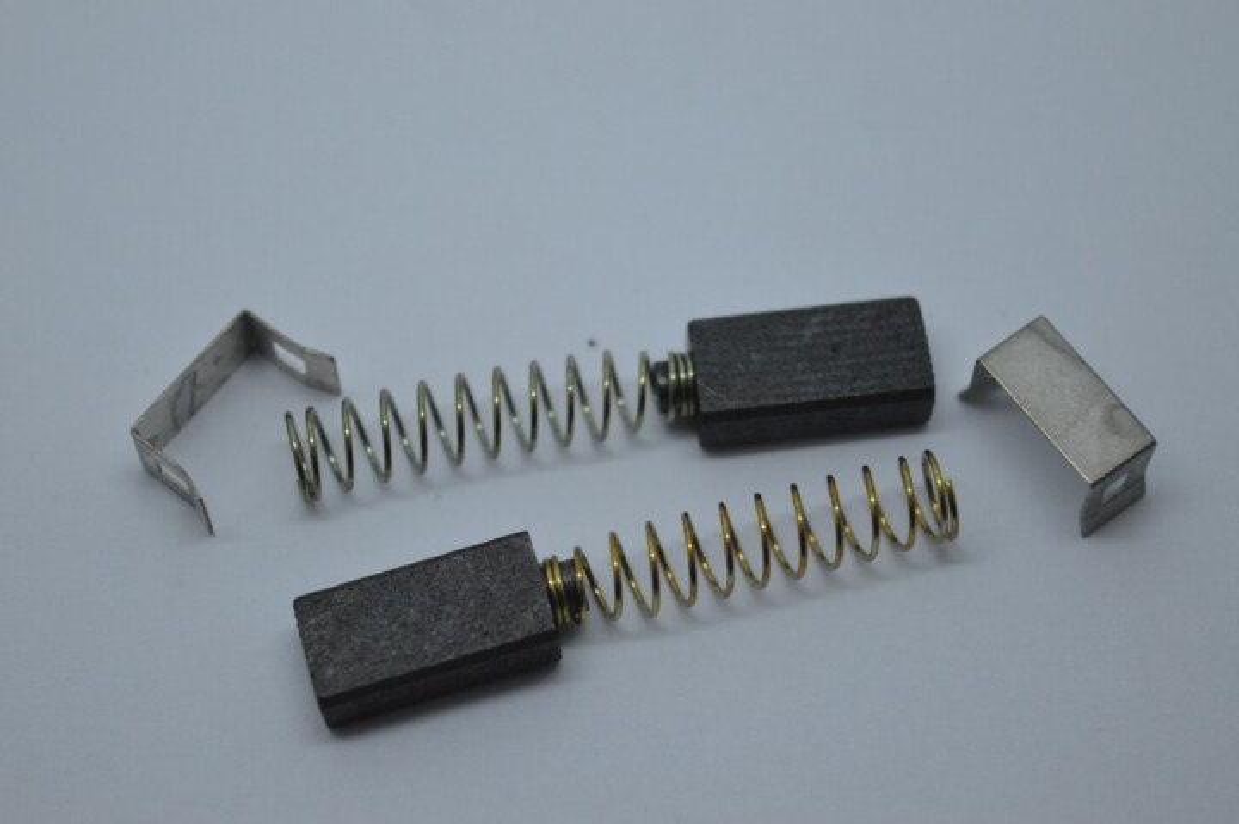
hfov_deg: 24.6
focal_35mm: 82
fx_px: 2837
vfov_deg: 16.5
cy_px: 412
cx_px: 620
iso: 280
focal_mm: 55
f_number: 5.6
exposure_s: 1/125
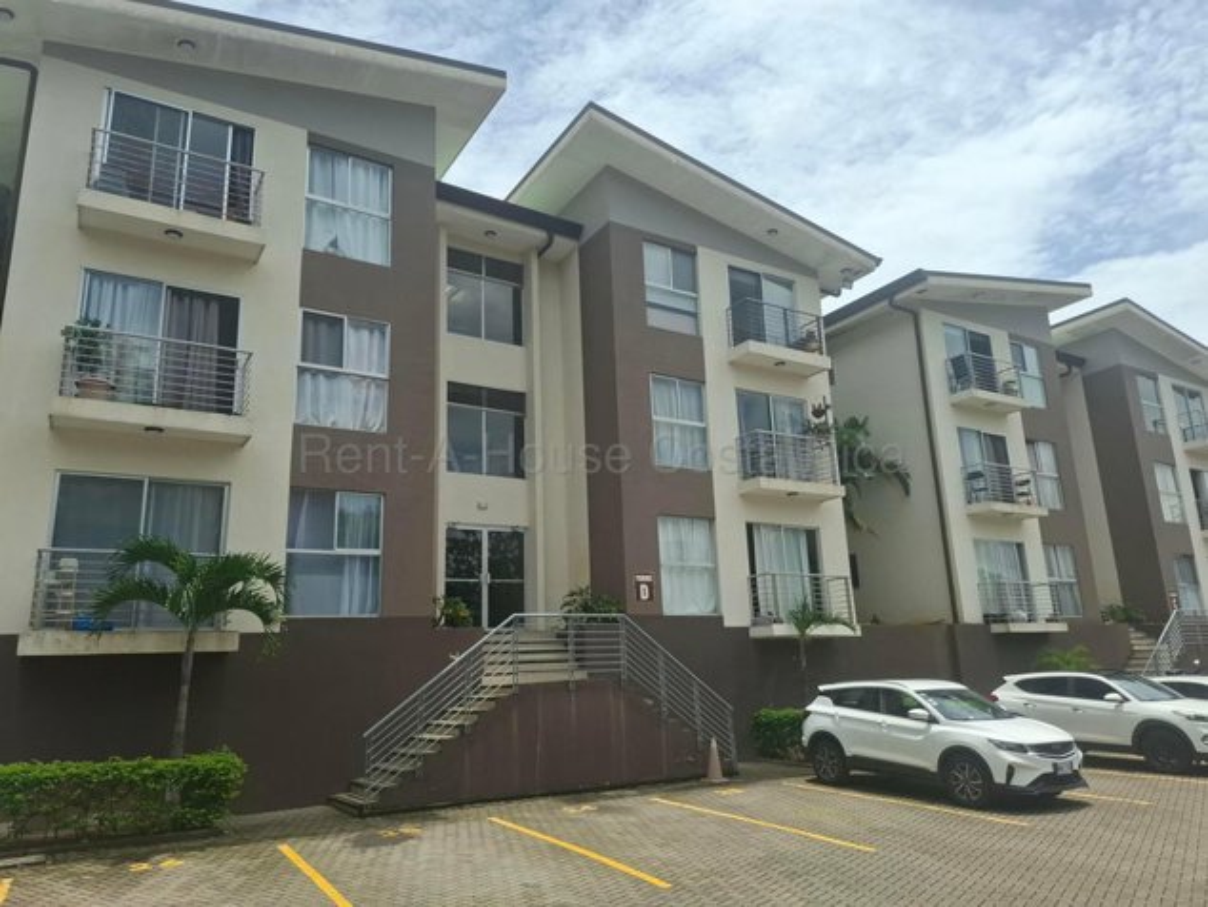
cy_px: 454
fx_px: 803
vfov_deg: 58.9
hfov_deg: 73.9
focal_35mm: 23
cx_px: 604
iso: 50
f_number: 1.8
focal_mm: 5.54
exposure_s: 1/2119
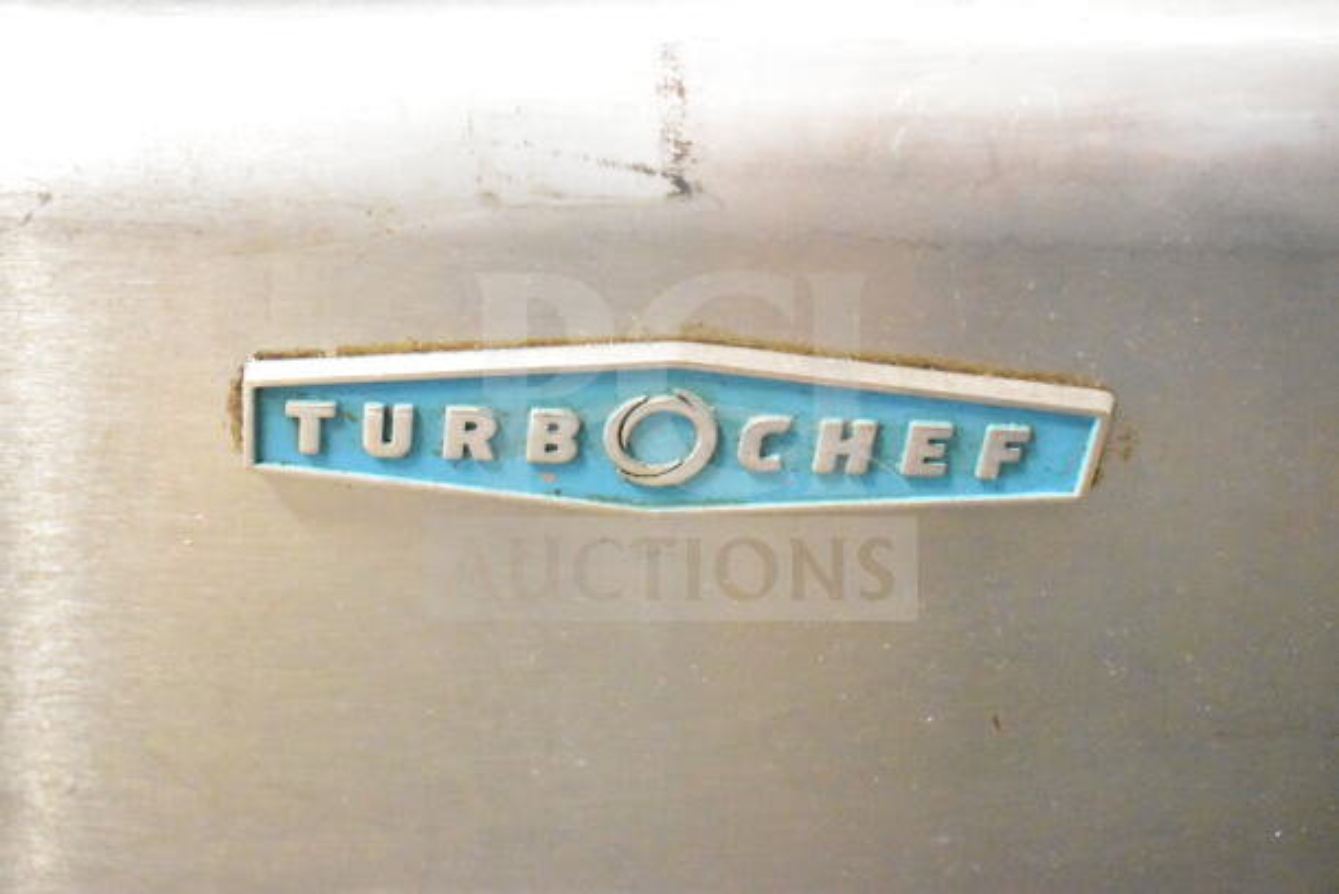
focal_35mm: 48
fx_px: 1786
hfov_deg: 41.1
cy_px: 447
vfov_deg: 28.1
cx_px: 670
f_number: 4.5
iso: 25600
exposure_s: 1/50
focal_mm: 32
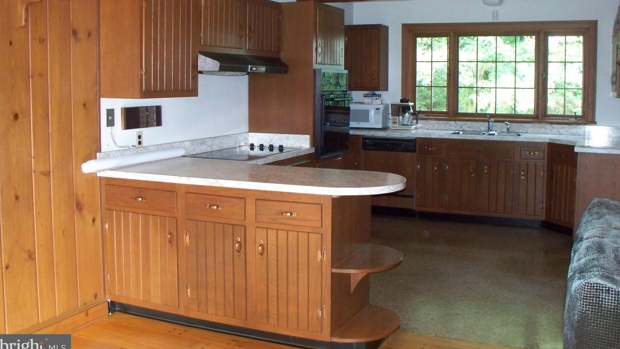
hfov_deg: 50.5
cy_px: 122
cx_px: 310
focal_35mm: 40
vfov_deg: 29.5
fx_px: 658
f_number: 2.8
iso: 400
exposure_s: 1/30
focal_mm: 7.54
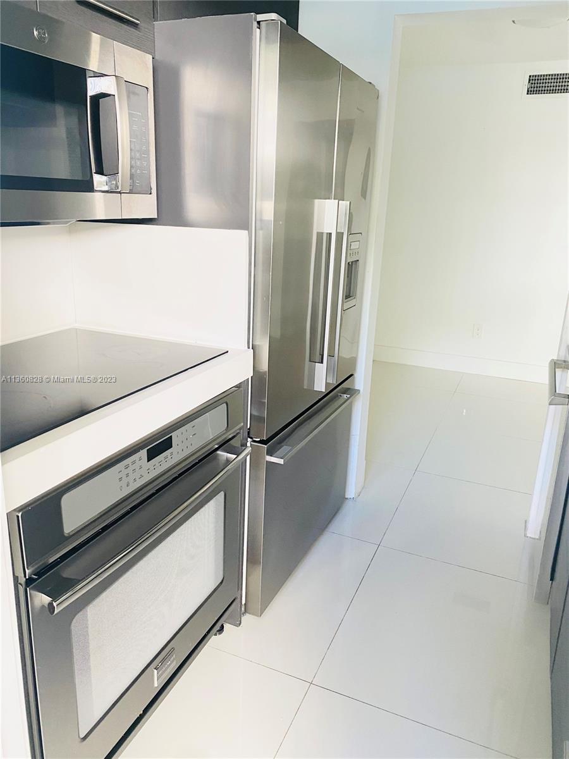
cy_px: 380
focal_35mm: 26
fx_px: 570
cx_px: 284
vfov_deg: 67.3
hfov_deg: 53.1
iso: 125
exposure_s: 1/80
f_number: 1.8
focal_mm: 4.25
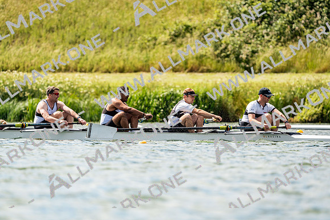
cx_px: 165
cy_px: 110
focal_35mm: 417
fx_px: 3823
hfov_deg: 4.9
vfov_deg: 3.3
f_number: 6.3
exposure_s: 1/2000
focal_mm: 415
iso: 320
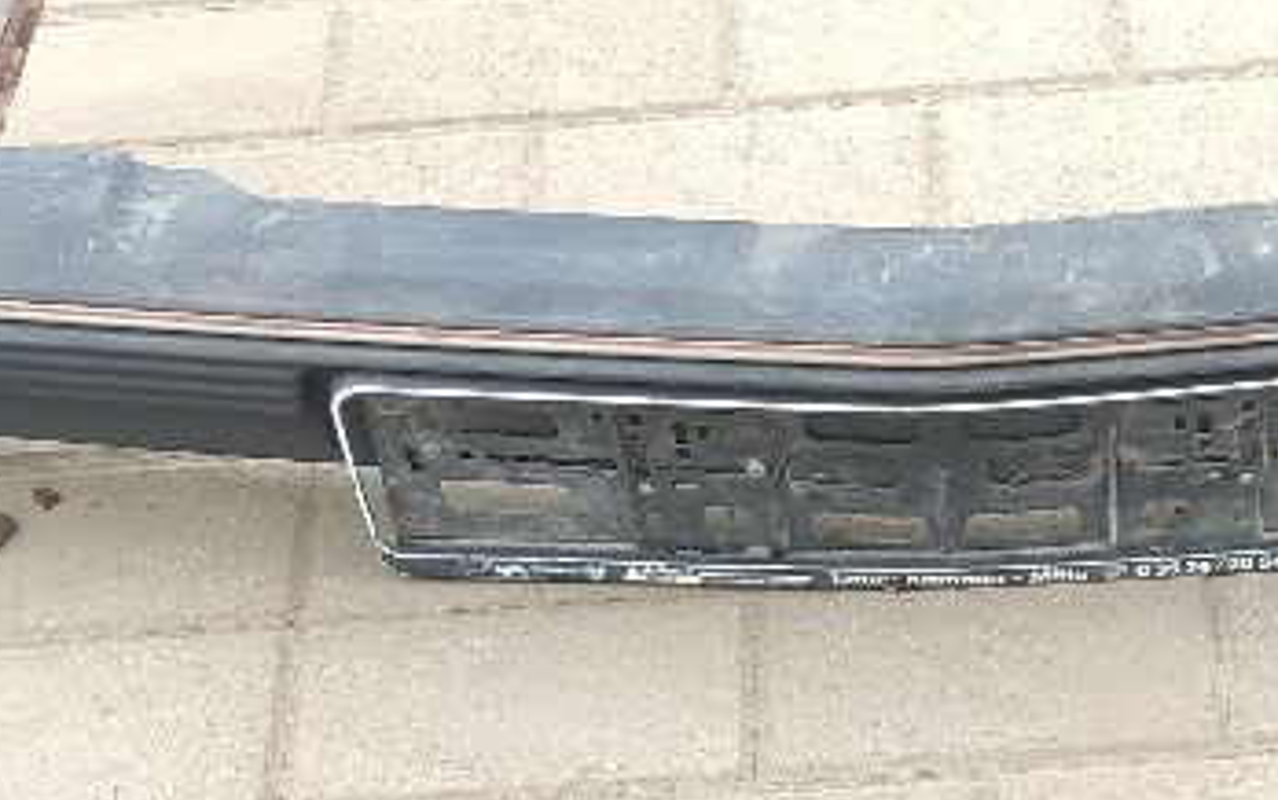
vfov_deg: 16.1
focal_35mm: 81
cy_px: 517
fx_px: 2823
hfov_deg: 25.2
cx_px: 970
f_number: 1.75
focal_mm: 4.77
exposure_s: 1/100
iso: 115
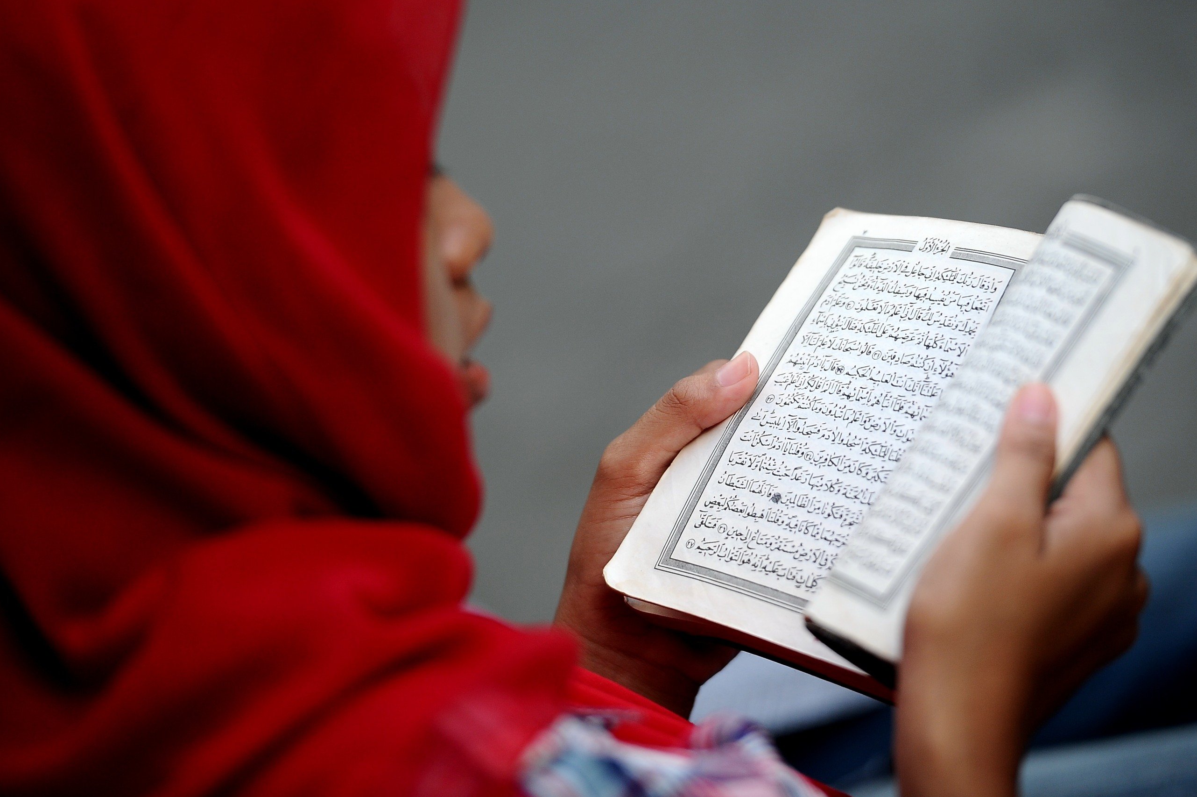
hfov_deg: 8.8
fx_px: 7775
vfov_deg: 5.9
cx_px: 686
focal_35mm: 234
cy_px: 337
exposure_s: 1/250
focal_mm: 200
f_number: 2.8
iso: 500
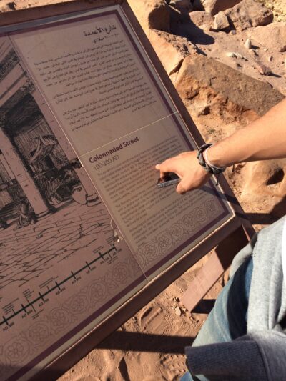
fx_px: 330
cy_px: 190
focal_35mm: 30
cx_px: 143
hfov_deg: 46.8
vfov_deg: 60.0
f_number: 2.2
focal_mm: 4.12
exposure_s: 1/1786
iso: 40
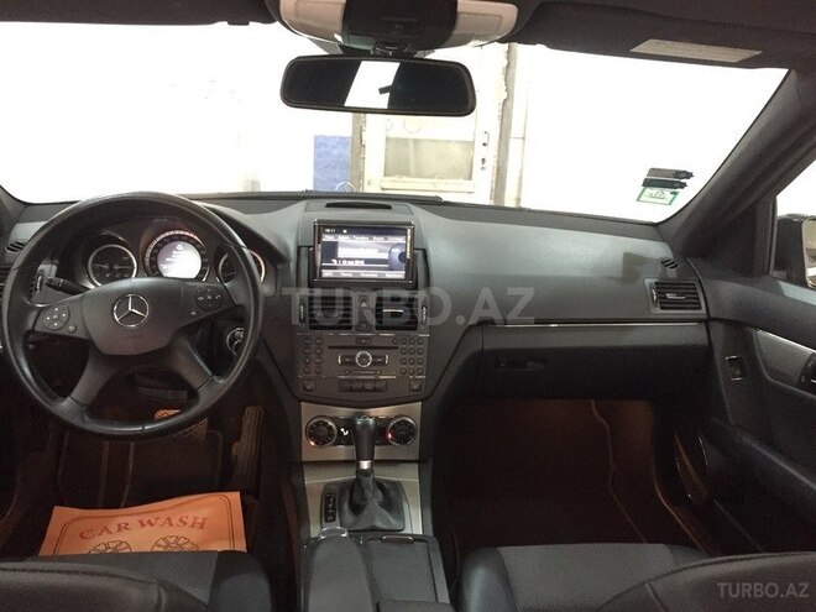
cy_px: 306
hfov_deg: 61.7
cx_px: 408
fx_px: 684
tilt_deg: -16.4
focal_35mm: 29
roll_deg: -3.7
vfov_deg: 48.2
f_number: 2.2
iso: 800
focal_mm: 4.15
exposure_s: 1/17
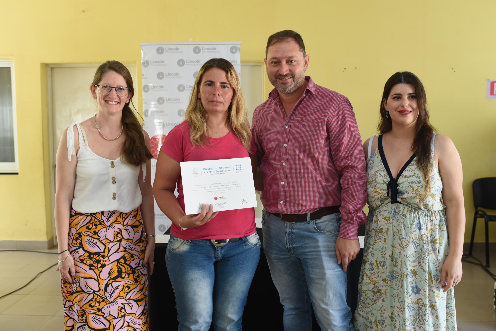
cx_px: 248
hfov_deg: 54.4
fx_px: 482
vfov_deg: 37.9
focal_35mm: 35
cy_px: 166
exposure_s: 1/125
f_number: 5
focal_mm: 35
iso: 1000
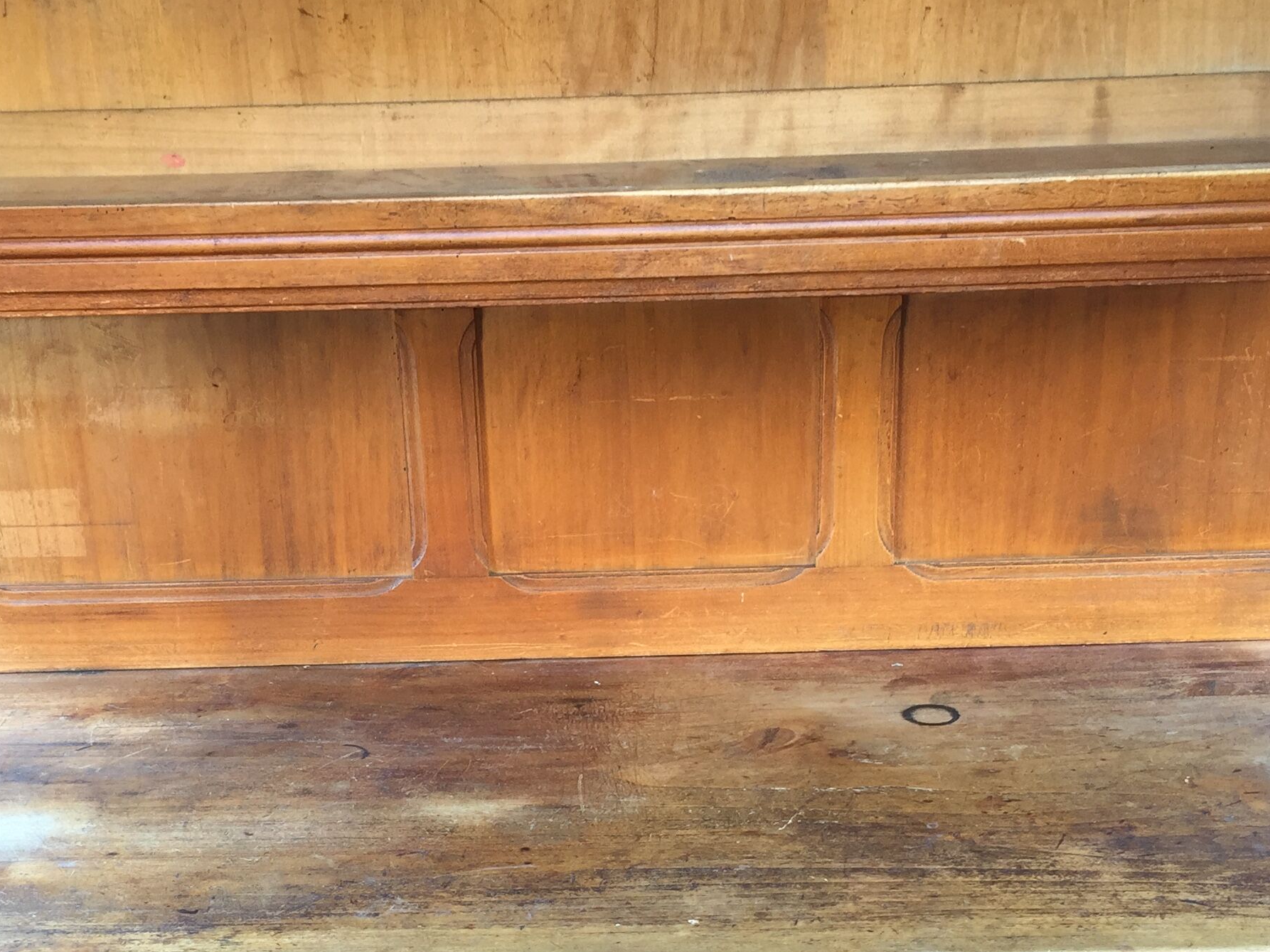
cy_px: 740
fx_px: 1944
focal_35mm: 53
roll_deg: +0.2
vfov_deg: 27.1
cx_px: 577
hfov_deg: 36.1
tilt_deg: -23.8
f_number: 2.2
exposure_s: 1/50
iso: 40
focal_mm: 4.15
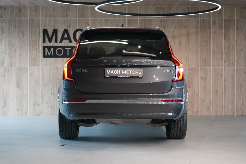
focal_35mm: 68
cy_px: 82
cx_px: 123
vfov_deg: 20.0
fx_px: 465
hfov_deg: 29.7
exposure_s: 1/80
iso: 2500
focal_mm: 68
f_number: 5.6
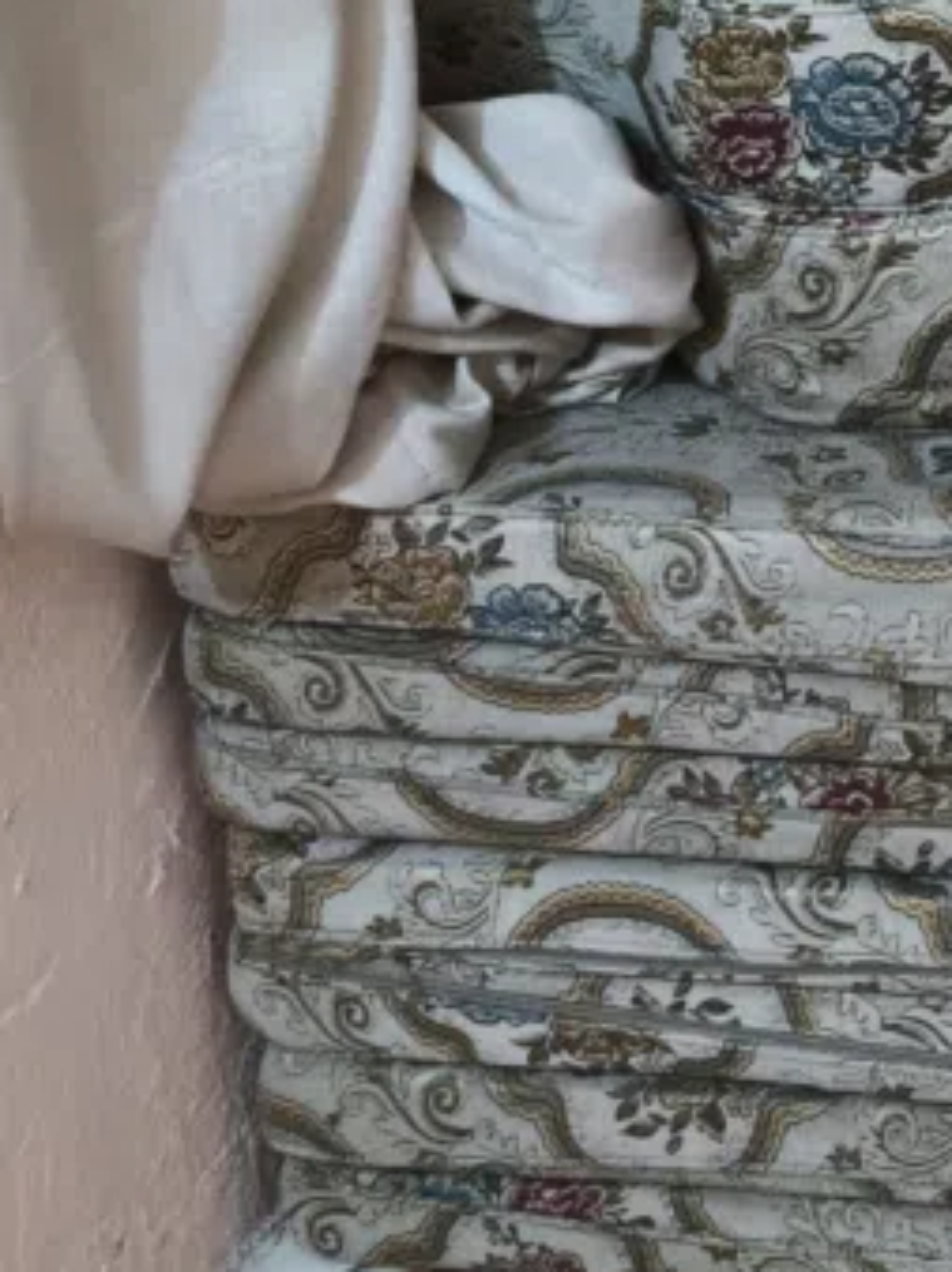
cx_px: 1896
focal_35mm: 93
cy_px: -566
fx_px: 3415
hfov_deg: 13.6
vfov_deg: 18.9
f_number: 1.7
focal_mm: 5.25
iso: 3189
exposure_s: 1/33.3
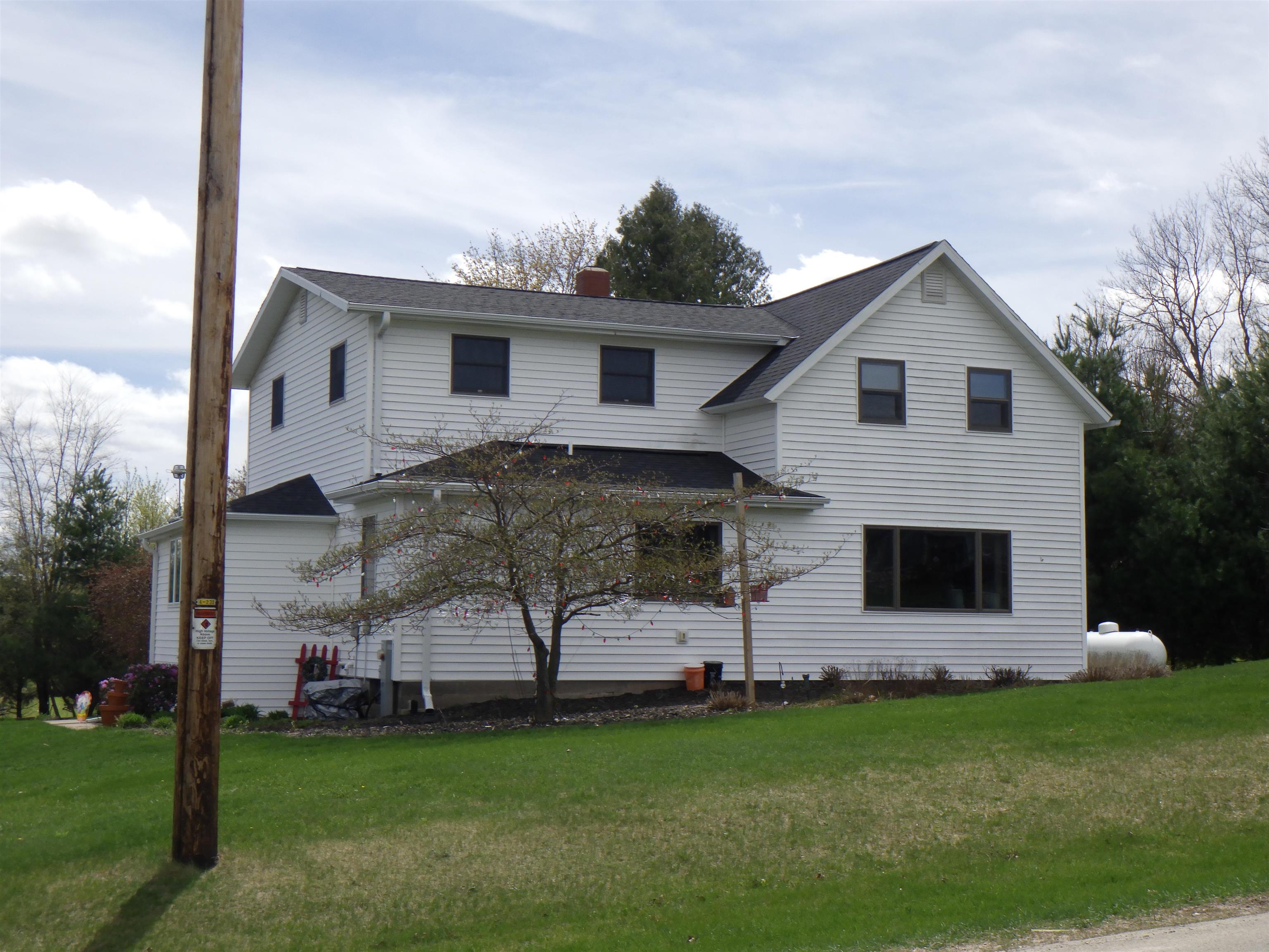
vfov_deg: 28.6
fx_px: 1870
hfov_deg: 37.5
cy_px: 476
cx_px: 634
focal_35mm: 51
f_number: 5.3
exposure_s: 1/800
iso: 125
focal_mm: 9.1
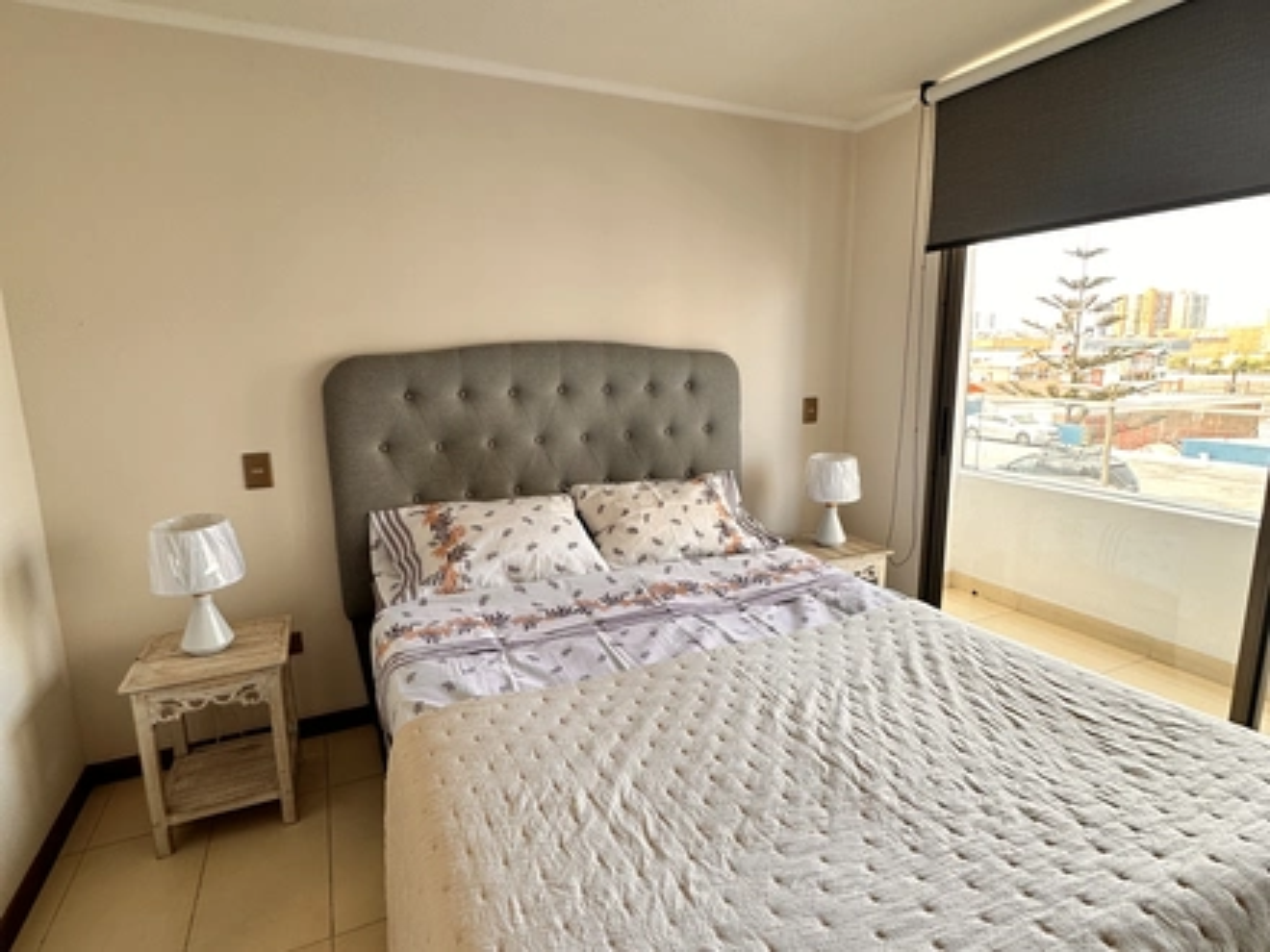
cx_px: 635
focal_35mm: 14
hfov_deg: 102.1
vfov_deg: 85.7
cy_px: 476
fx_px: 514
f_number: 2.2
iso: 50
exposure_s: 1/100
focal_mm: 2.22
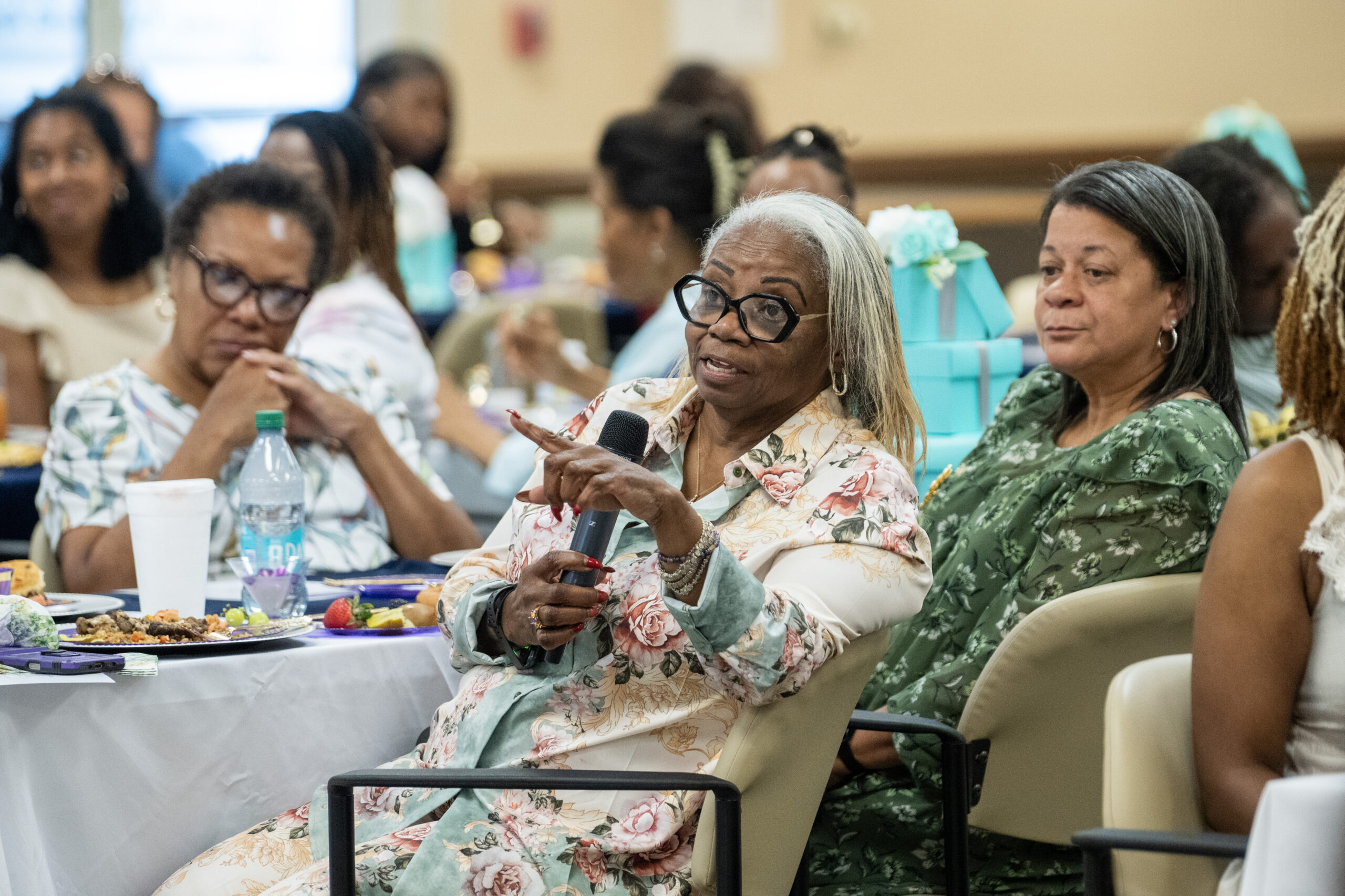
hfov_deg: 9.2
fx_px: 8403
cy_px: 448
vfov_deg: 6.1
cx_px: 672
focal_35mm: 225
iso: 2000
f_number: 2.8
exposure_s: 1/200
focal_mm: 150
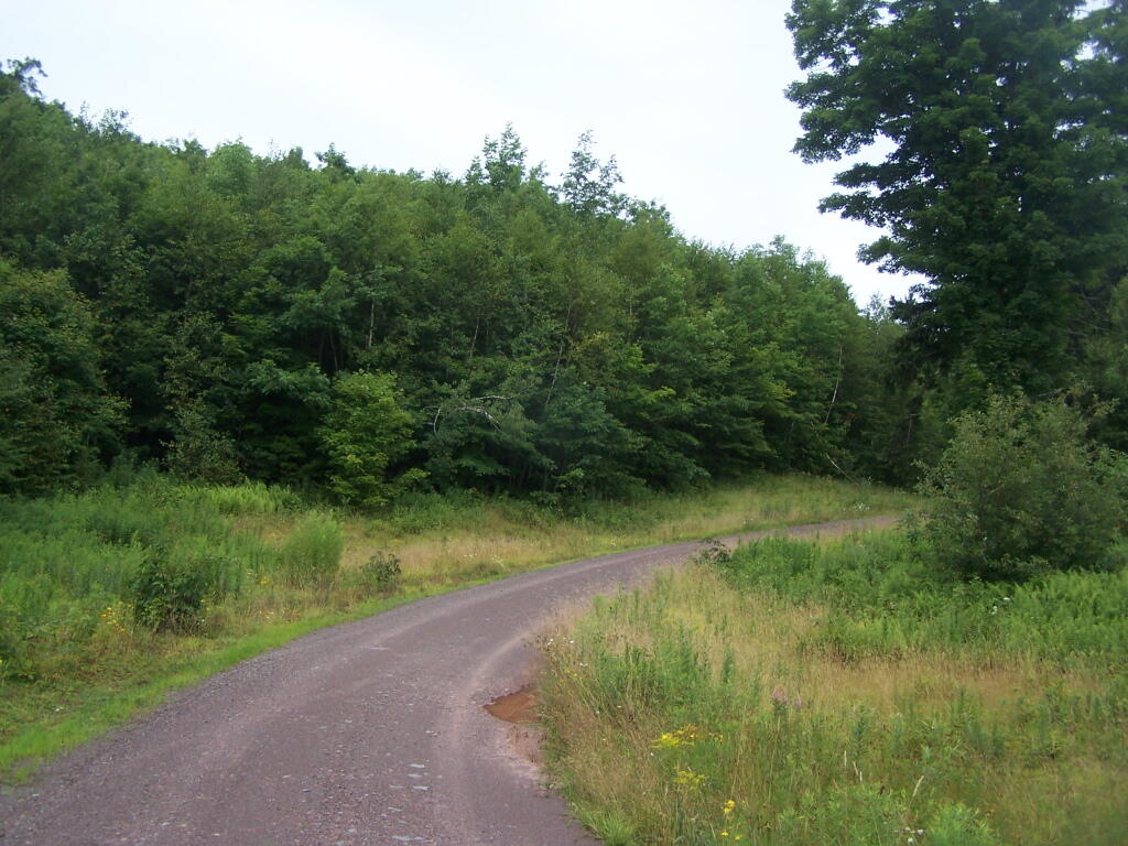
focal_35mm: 38
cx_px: 564
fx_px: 1238
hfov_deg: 49.0
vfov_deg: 37.7
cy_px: 423
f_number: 2.8
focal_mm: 6.3
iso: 80
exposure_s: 1/800
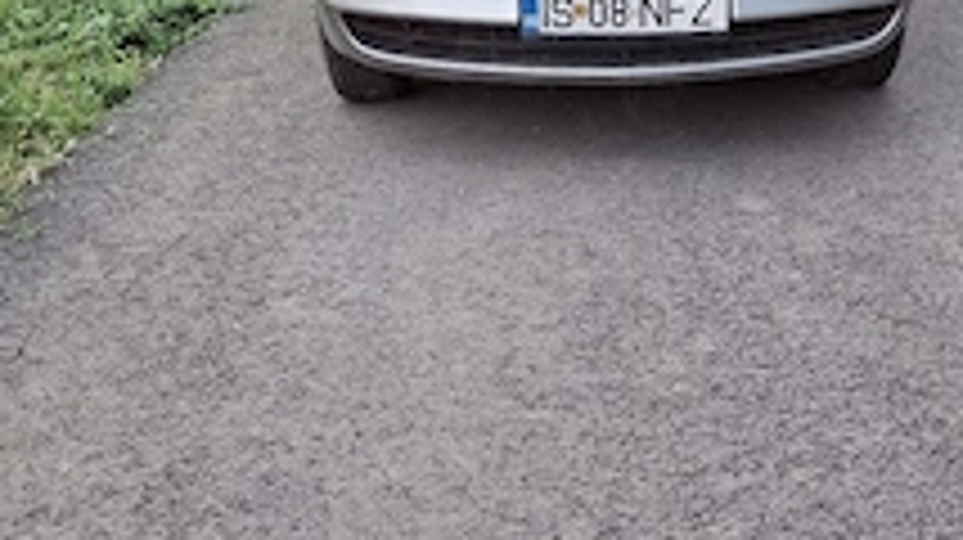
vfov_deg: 23.4
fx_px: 1301
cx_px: 630
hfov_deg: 40.2
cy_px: 230
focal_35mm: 51
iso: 64
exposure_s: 1/100
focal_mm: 4.69
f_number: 1.8
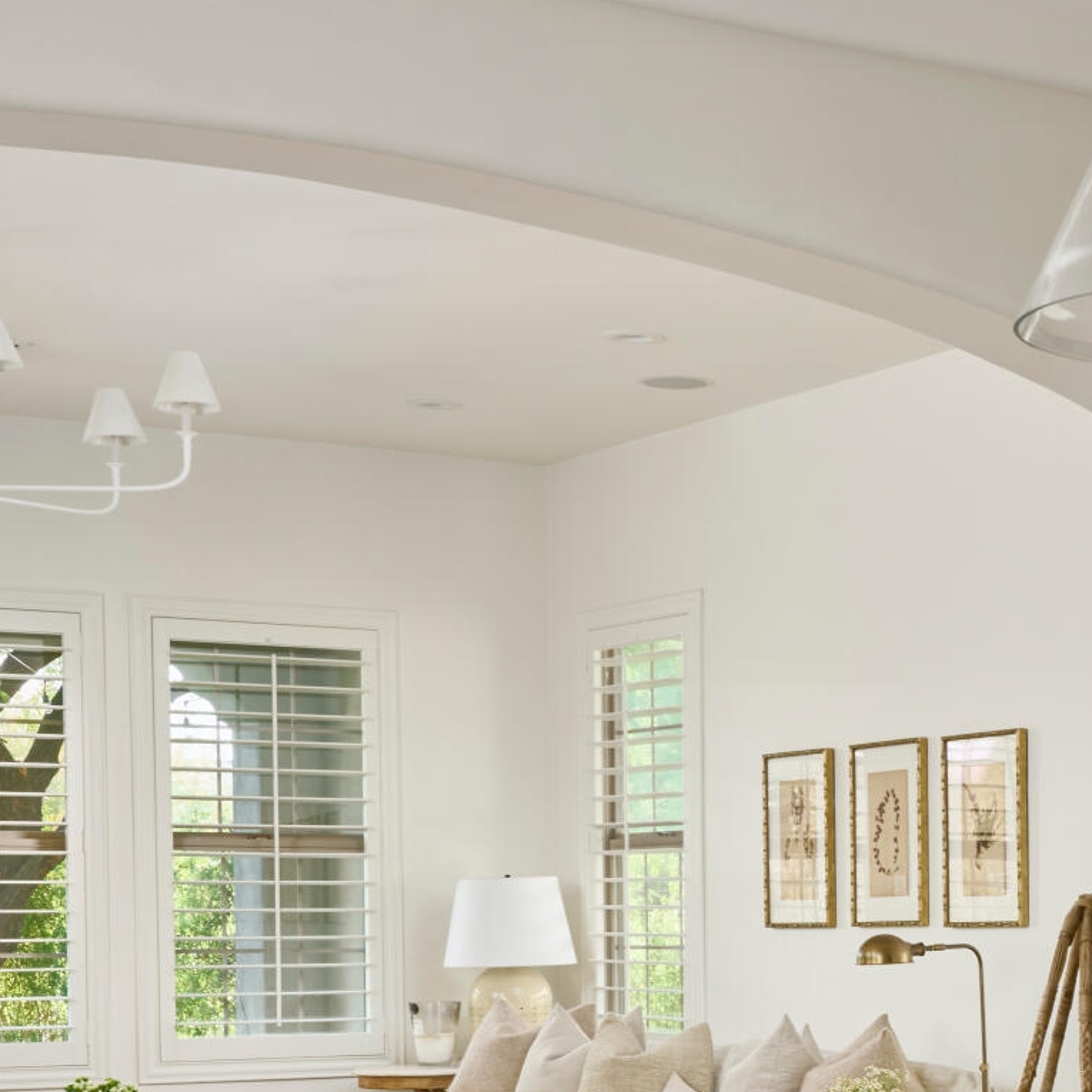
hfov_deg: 20.5
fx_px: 2855
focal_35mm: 80
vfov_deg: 21.1
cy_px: 1009
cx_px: 1233
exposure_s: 1/20
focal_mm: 24
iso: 200
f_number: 10
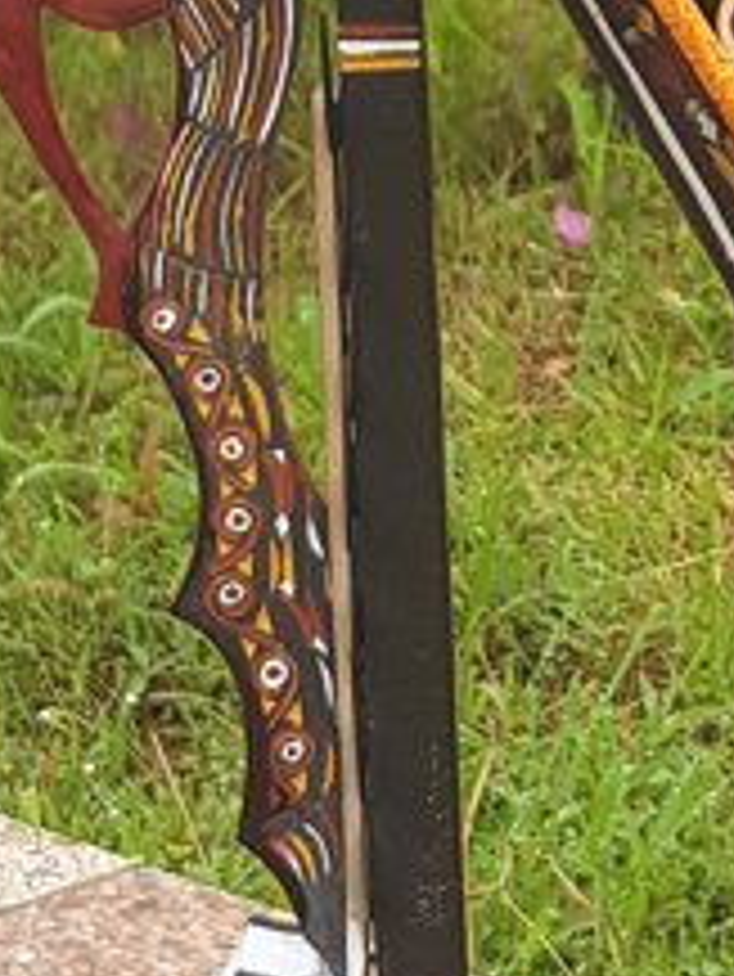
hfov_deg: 10.1
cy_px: 67
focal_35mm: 144
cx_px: 887
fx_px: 4067
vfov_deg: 13.6
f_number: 1.7
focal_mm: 4.3
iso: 40
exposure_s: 1/137
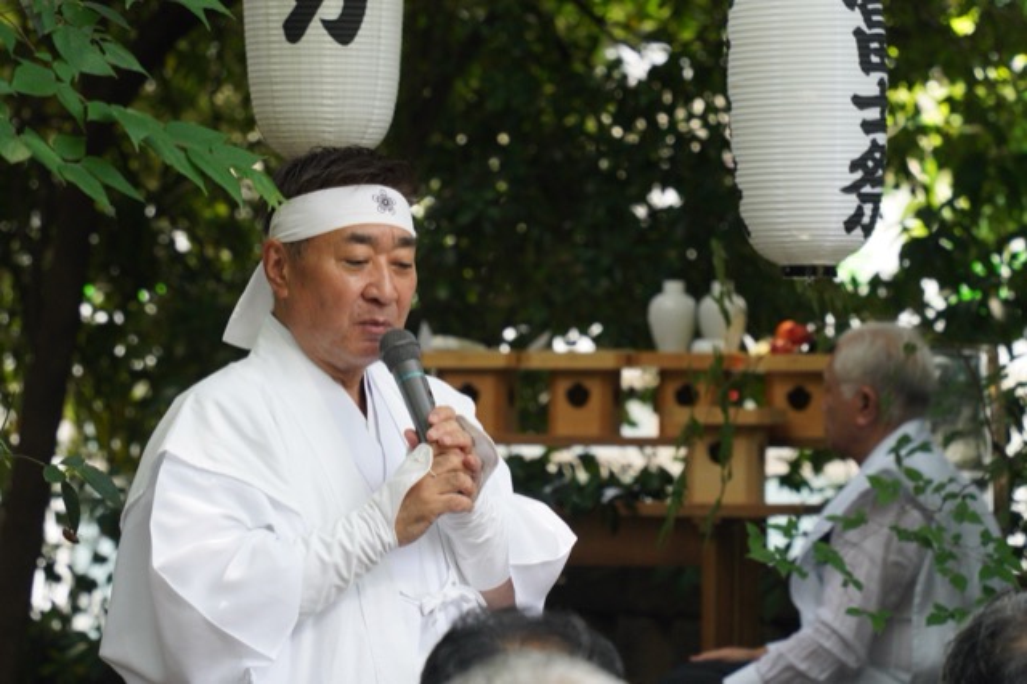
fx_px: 5332
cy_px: 342
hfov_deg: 11.0
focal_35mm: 187
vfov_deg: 7.3
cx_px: 514
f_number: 5.6
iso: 2000
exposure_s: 1/400
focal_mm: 125
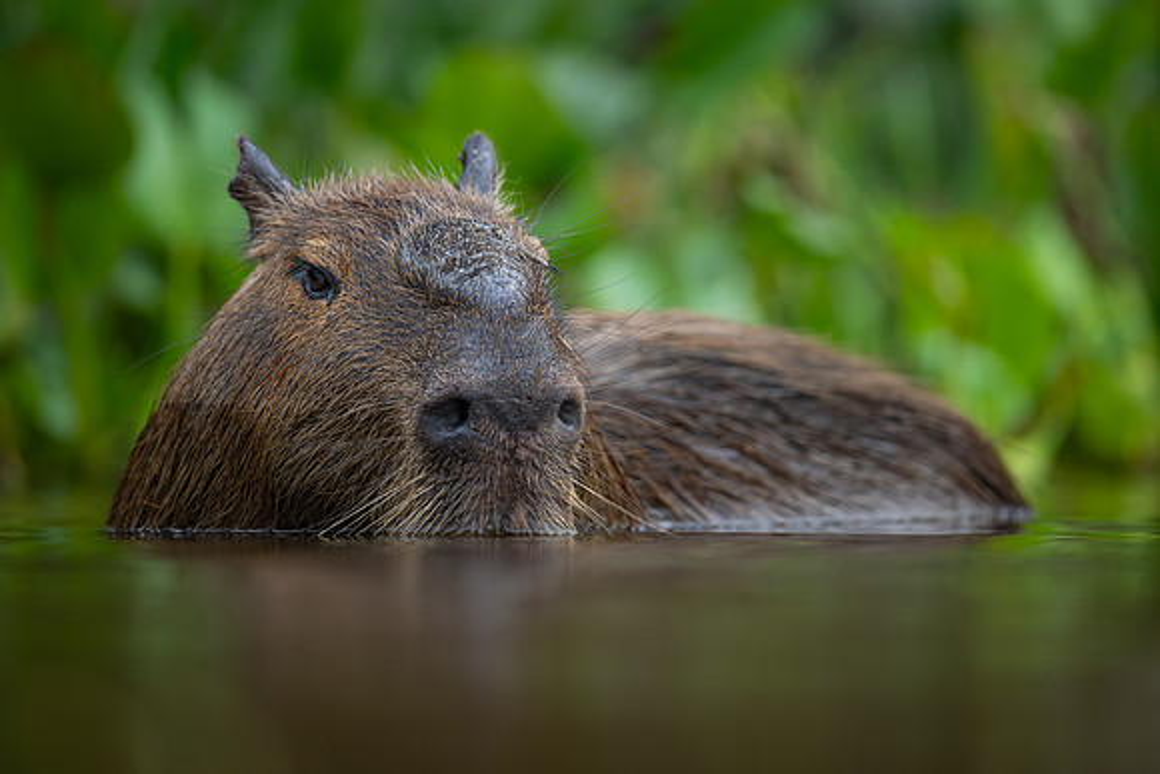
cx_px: 620
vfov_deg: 2.7
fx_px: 16566
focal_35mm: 514
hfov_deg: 4.0
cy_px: 296
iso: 900
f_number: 4.5
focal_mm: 400
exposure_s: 1/2000
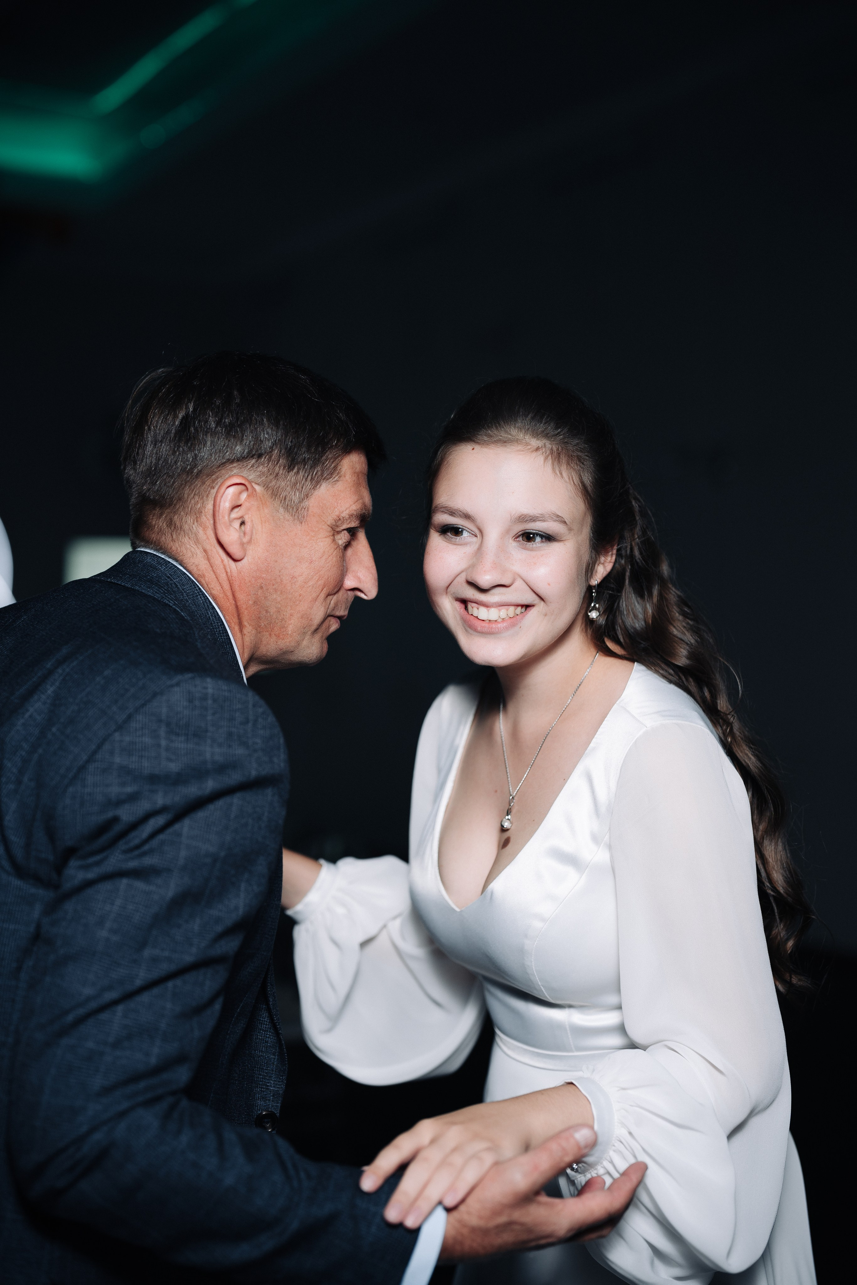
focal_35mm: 50
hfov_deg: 27.0
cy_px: 642
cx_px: 428
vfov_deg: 39.6
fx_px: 1785
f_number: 2
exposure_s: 1/160
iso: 125
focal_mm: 50
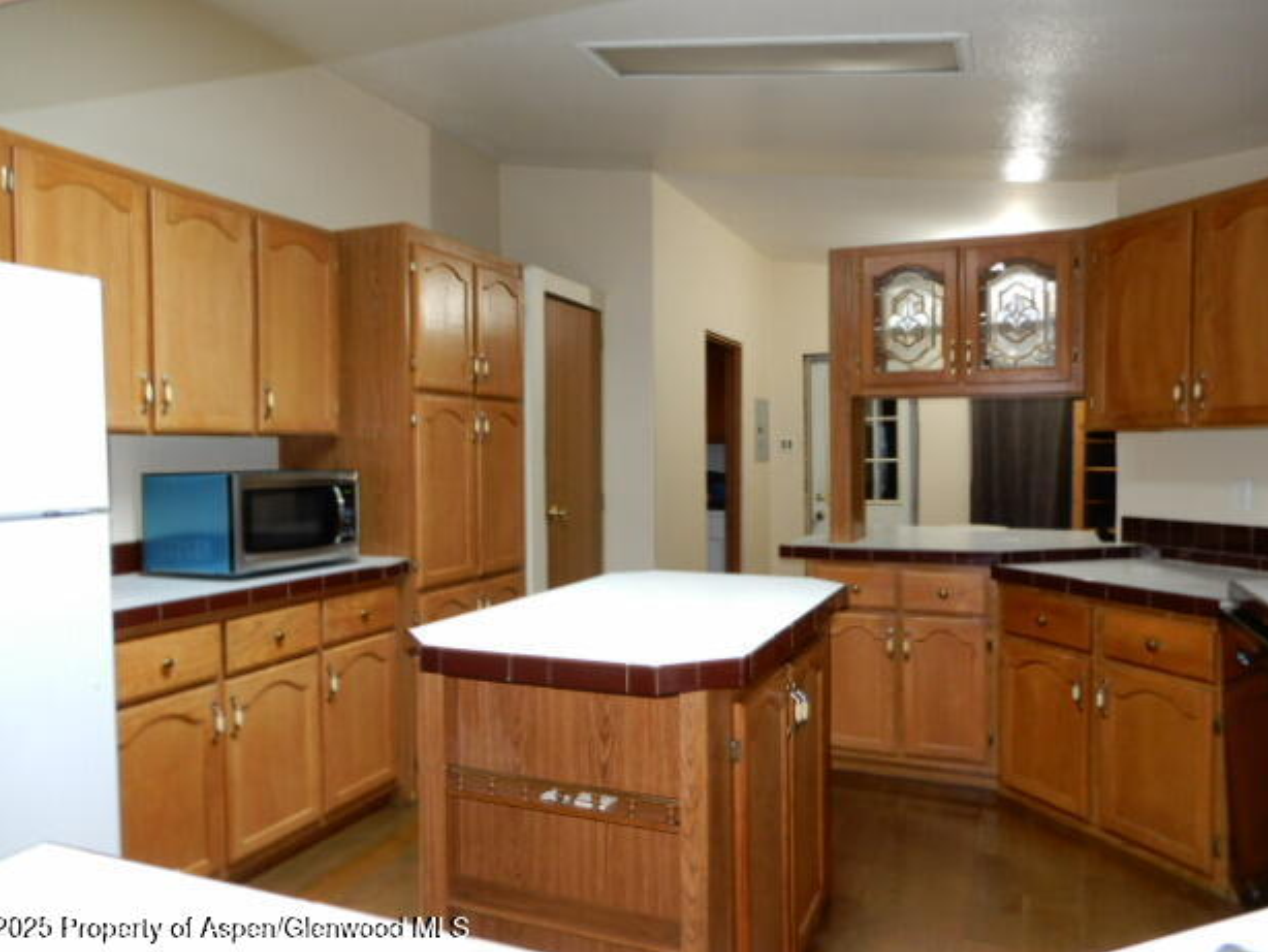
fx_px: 916
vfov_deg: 54.9
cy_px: 477
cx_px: 626
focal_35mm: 25
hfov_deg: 69.4
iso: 200
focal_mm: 4.3
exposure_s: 1/5
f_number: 3.4
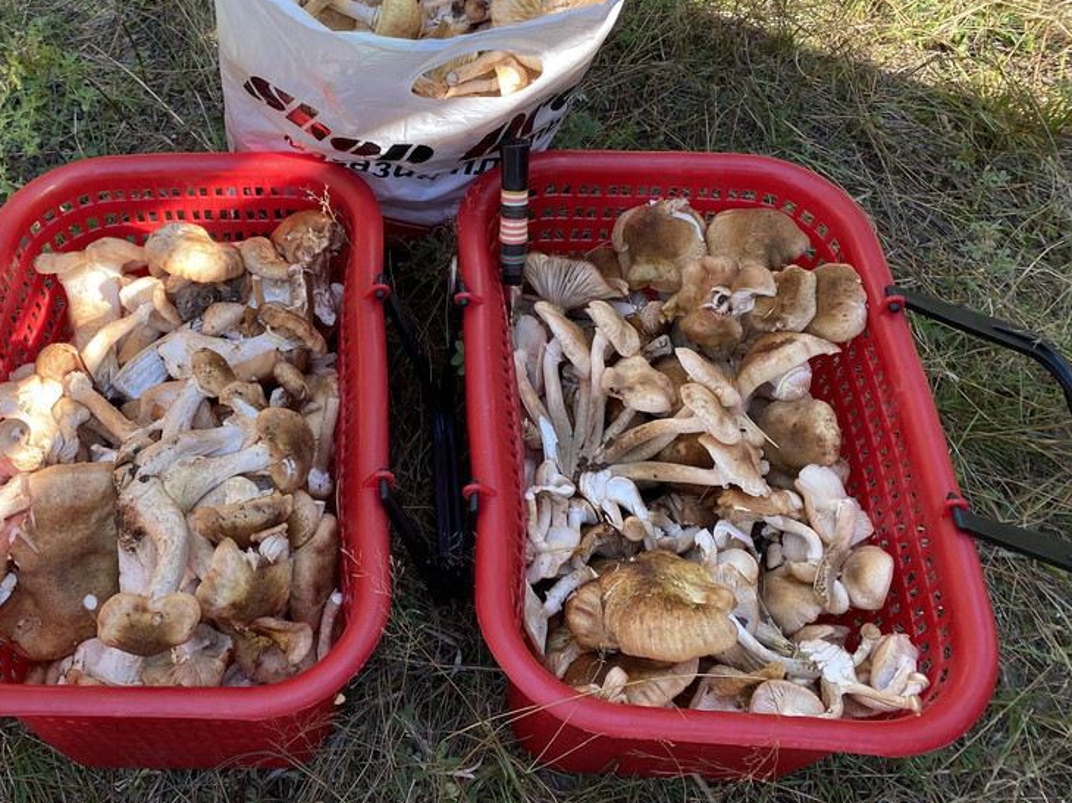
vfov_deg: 37.4
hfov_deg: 48.0
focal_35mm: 38
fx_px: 1176
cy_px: 285
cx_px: 343
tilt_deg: -53.0
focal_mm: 4.25
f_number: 1.8
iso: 32
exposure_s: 1/202
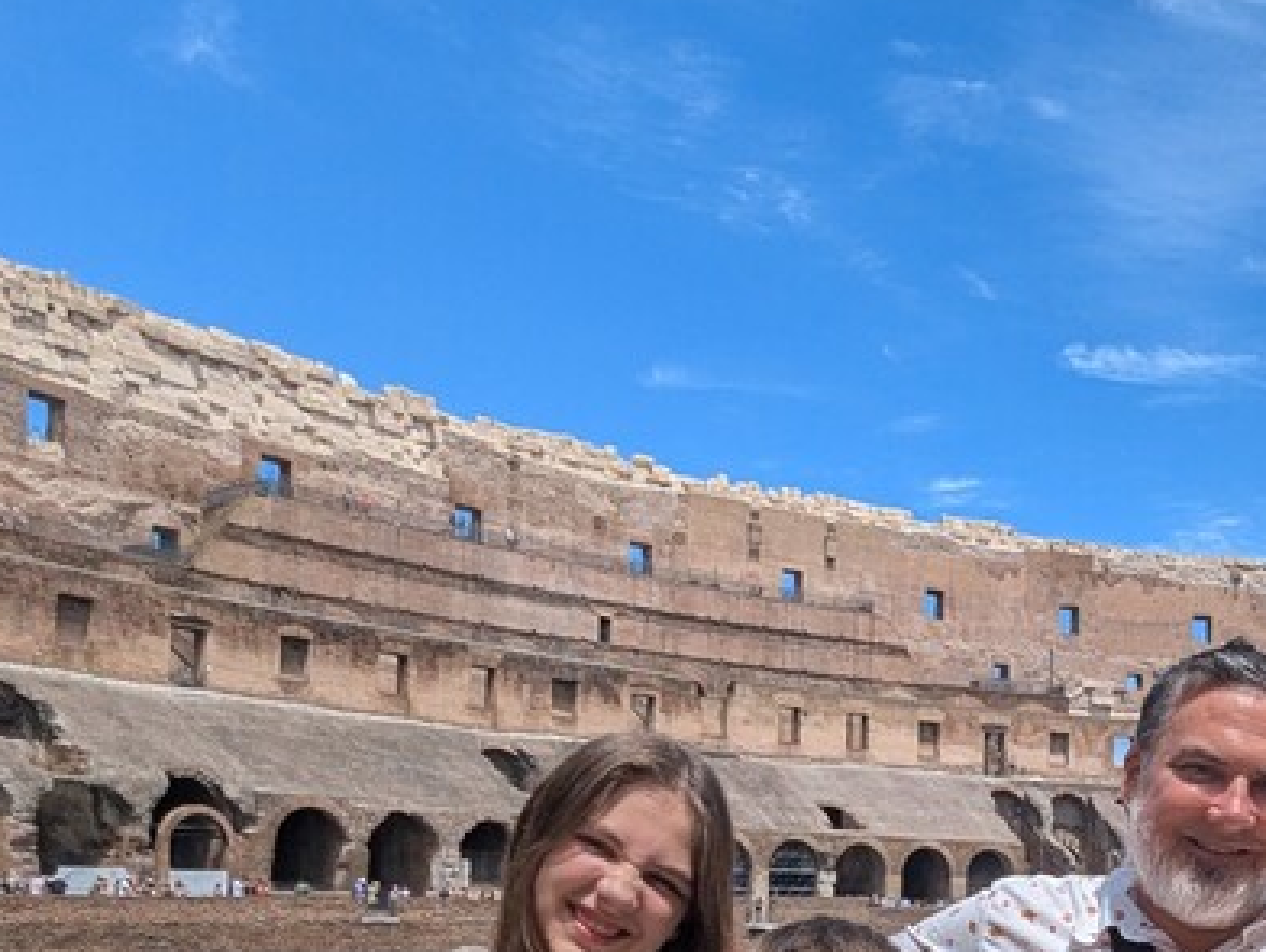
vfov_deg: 38.7
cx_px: 1121
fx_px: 1245
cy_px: 873
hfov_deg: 48.6
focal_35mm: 34
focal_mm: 1.95
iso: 44
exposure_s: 1/1513
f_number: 2.2
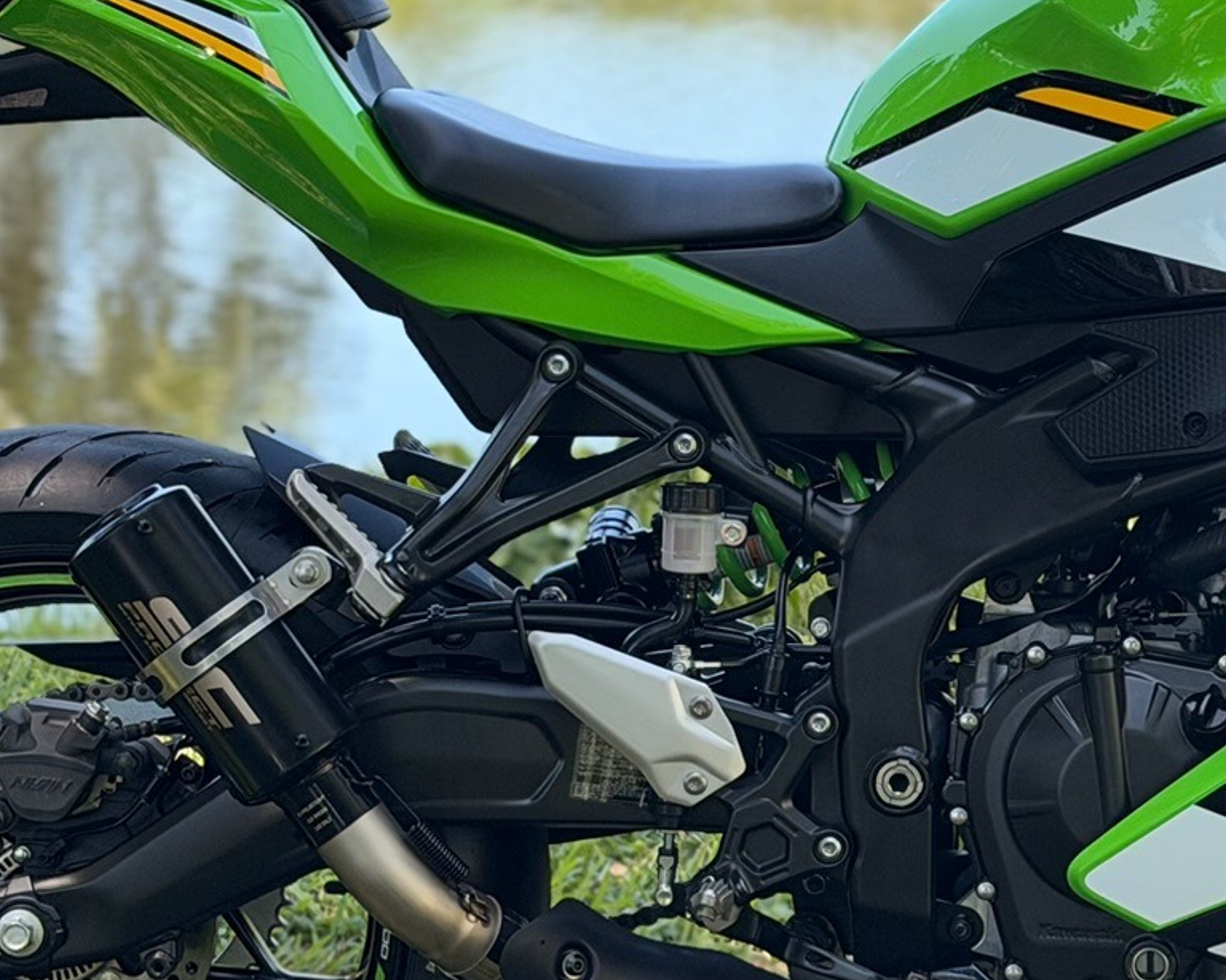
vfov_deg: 12.3
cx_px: 1082
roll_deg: -0.2
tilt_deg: -9.6
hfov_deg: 15.2
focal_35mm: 125
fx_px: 4534
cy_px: 447
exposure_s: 1/802
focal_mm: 6.76
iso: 64
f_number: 1.78
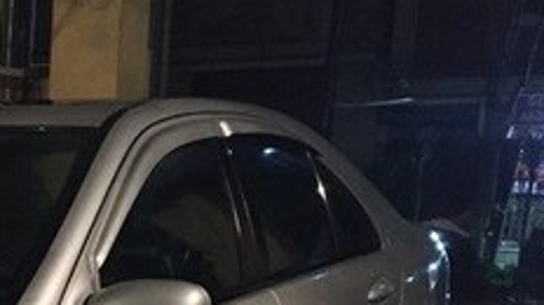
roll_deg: -0.9
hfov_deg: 21.0
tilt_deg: -11.9
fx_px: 1297
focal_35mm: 90
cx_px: -209
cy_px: 438
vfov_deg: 12.8
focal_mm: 4.15
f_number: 2.2
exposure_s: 1/17
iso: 320
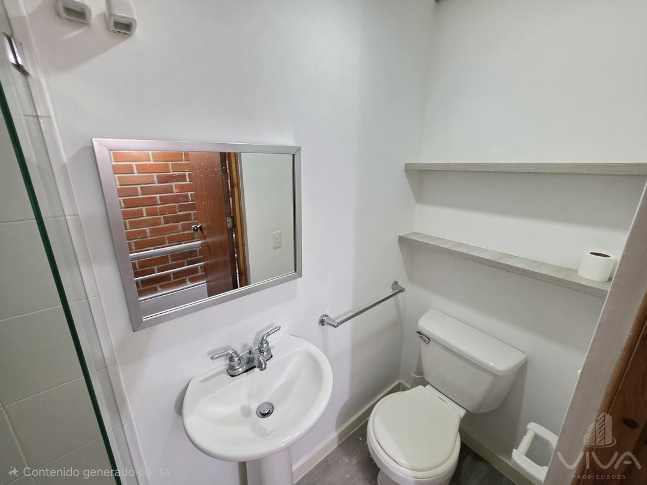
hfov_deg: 106.2
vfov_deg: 89.9
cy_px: 242
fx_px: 243
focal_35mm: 13
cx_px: 324
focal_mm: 2.2
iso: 400
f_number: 1.9
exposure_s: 1/60.2
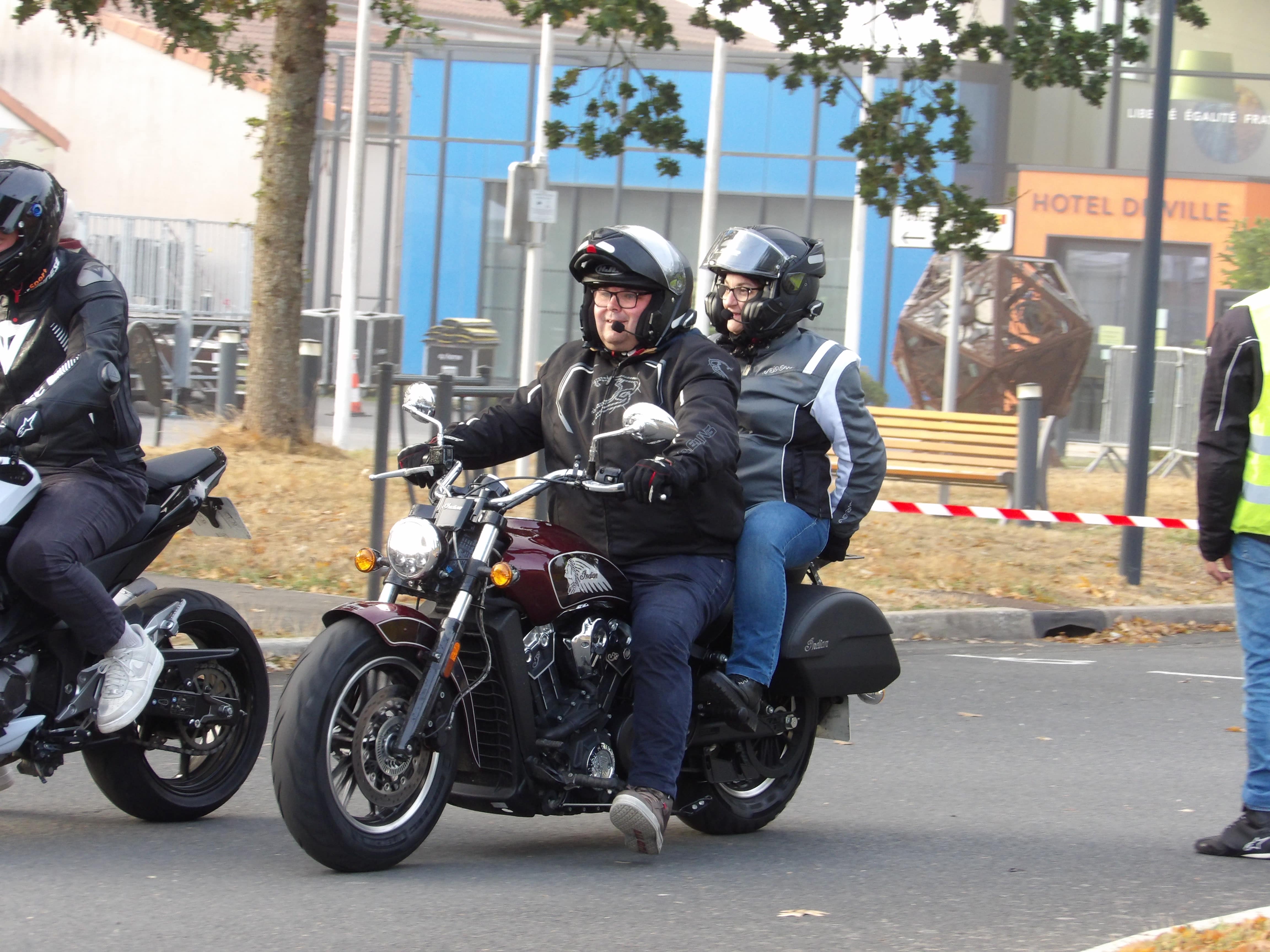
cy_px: 476
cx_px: 635
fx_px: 6200
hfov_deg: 11.7
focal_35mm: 169
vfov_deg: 8.8
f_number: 4.4
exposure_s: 1/54
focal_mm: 30.2
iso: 200
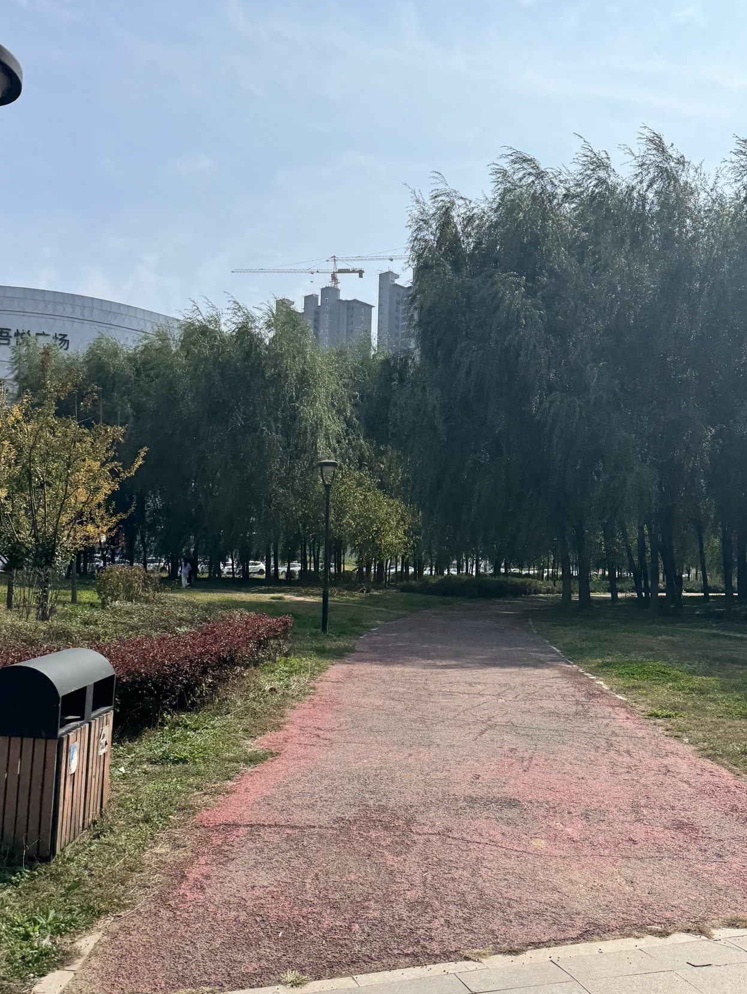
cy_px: 565
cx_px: 403
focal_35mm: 29
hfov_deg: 48.2
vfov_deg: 61.4
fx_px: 834
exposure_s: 1/7937
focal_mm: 6.76
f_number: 1.78
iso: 80
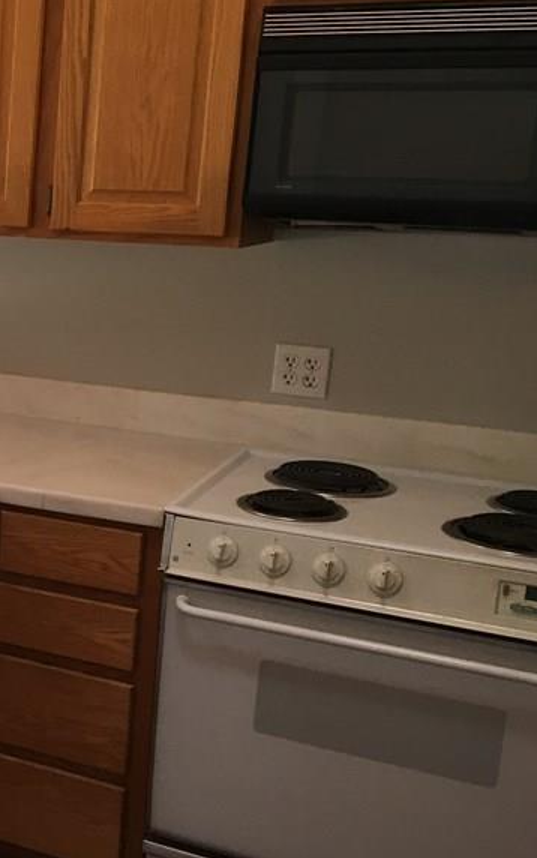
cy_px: 429
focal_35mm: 55
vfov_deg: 36.9
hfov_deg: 21.3
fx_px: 1287
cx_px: -170
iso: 32
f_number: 2.2
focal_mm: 4.15
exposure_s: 1/30
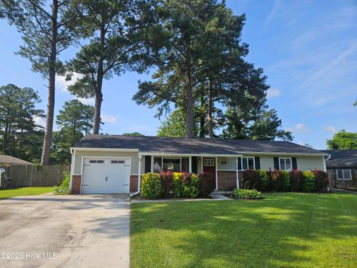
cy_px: 134
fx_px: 237
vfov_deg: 58.9
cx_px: 178
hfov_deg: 73.9
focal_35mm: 23
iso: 25
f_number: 1.8
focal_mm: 5.4
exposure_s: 1/1376
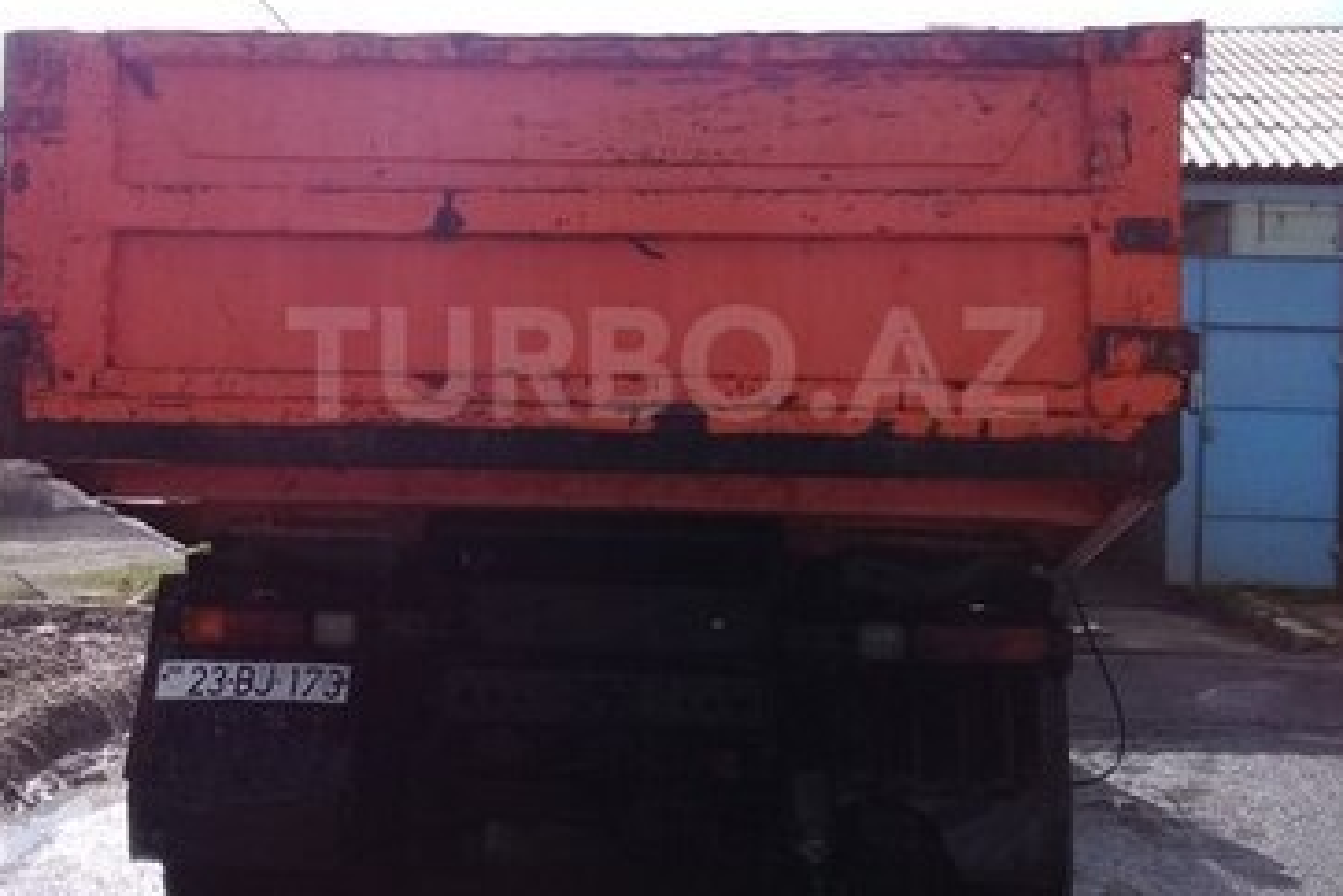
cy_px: 363
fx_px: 1641
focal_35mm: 44
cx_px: 666
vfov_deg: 30.4
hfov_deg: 44.5
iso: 50
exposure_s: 1/1495
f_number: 2.2
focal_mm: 3.3
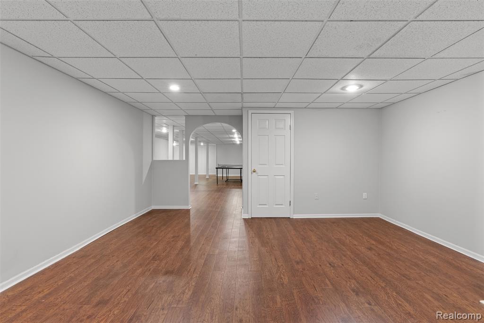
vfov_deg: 70.4
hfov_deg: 93.3
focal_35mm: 17
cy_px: 162
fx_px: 228
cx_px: 242
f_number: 8
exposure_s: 2
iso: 400
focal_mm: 17
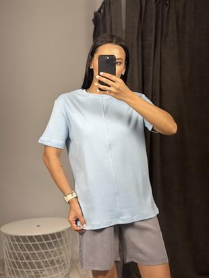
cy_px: 139
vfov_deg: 39.6
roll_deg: +0.4
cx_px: 104
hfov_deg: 30.3
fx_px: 386
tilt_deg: -24.1
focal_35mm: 48
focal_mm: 6.86
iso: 64
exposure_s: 1/141
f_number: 1.78
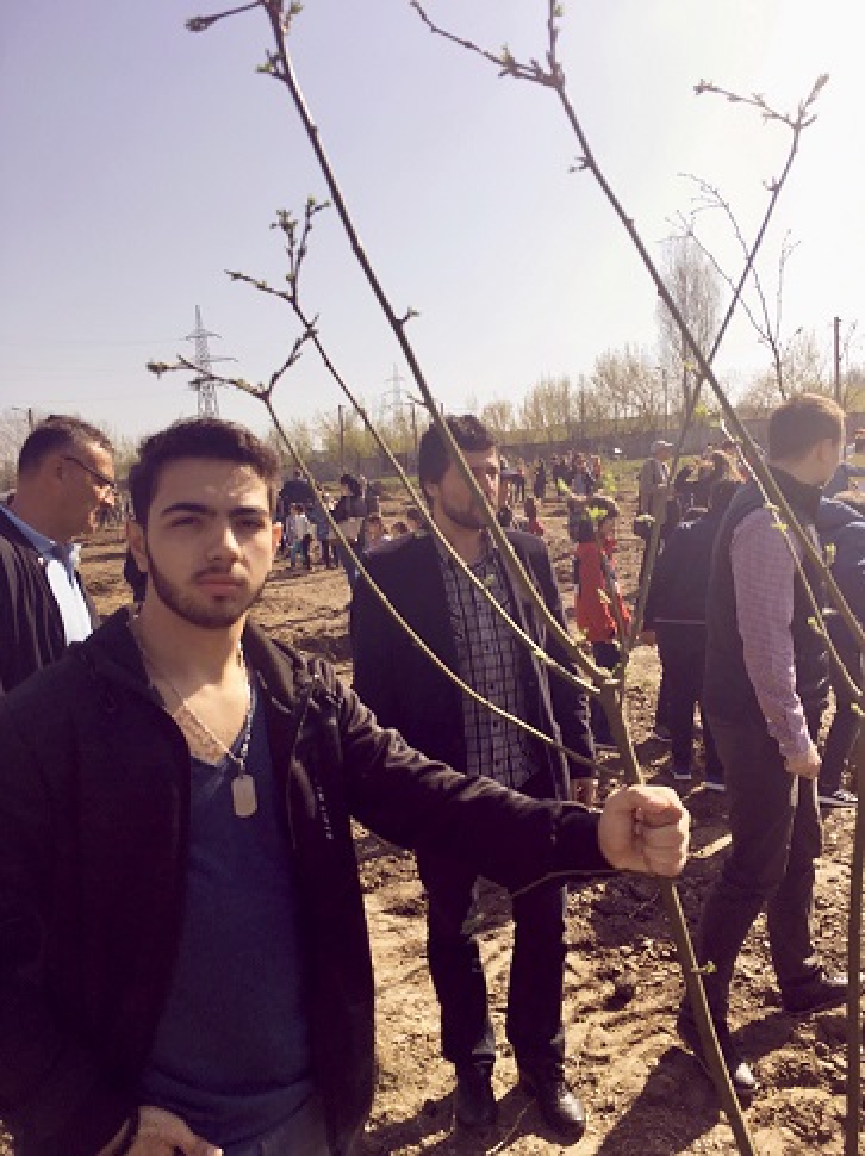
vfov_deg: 61.7
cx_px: 432
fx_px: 967
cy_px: 578
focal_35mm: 29
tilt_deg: -7.7
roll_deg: +2.3
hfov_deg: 48.2
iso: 25
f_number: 2.2
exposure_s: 1/1304
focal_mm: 4.15
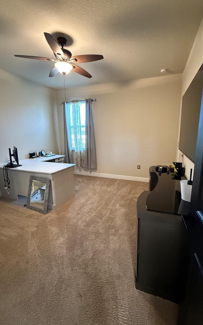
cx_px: 109
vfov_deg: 97.8
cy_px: 161
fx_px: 142
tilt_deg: -9.7
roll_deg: +0.0
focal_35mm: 16
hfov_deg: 71.2
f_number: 2.2
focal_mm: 2.22
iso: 1000
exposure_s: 1/60
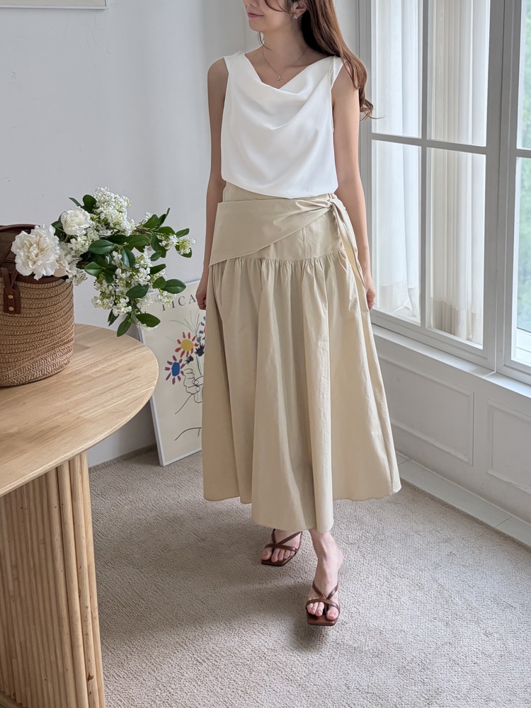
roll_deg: +0.3
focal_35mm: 26
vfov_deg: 67.3
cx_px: 266
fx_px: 532
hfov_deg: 53.1
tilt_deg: -11.3
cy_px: 354
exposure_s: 1/198
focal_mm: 5.96
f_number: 1.6
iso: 80
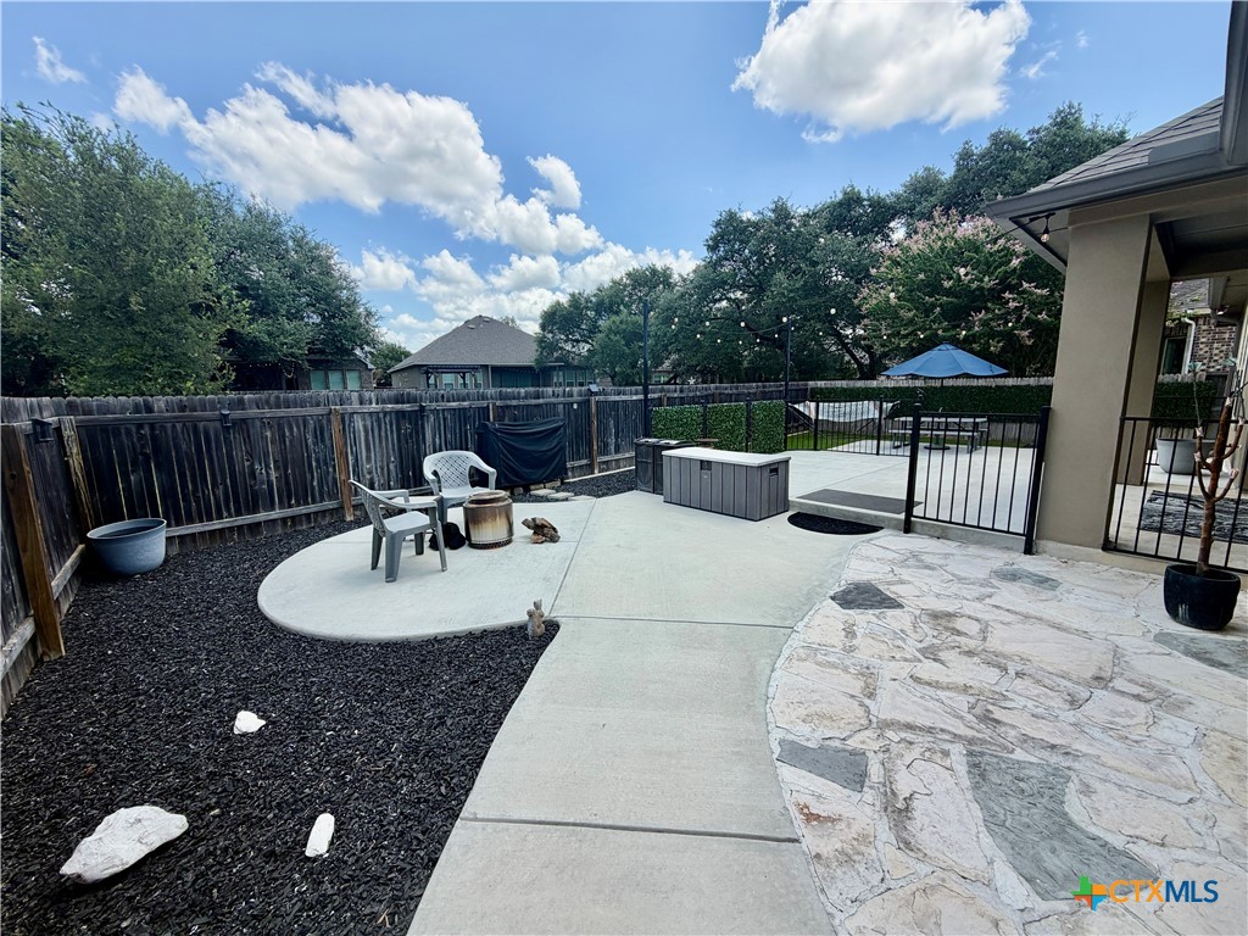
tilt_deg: -8.9
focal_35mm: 14
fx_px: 505
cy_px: 468
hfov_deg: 102.1
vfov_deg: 85.7
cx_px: 624
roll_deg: +1.8
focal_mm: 2.22
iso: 25
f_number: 2.2
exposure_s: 1/770
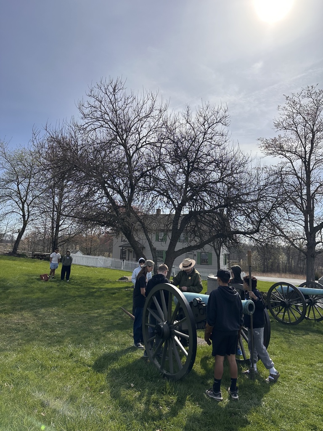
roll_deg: -2.9
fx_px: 299
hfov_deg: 56.8
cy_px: 216
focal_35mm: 24
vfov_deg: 71.6
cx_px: 162
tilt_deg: +7.0
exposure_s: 1/9709
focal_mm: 6.86
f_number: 1.78
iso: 80
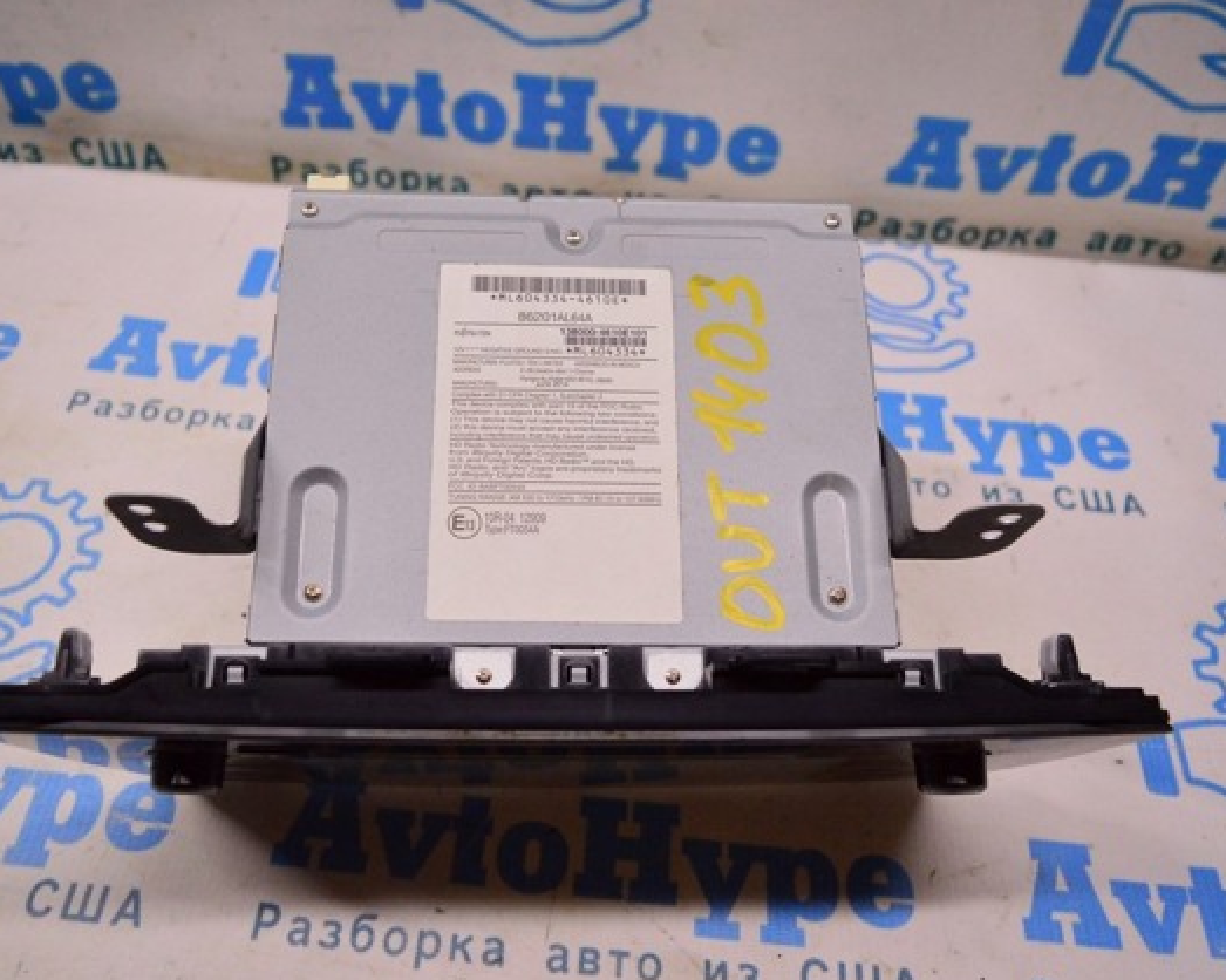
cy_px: 494
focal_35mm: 31
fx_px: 1124
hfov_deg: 57.1
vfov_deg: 47.1
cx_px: 560
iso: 1600
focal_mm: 18
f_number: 4
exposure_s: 1/400
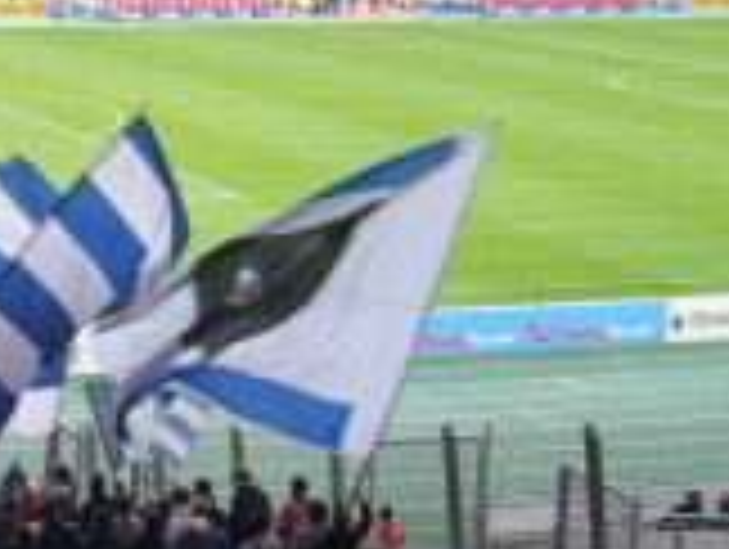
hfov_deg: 17.2
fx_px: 2278
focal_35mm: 108
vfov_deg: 13.7
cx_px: -198
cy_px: 430
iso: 100
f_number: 2.8
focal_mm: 5.8
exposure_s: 1/40
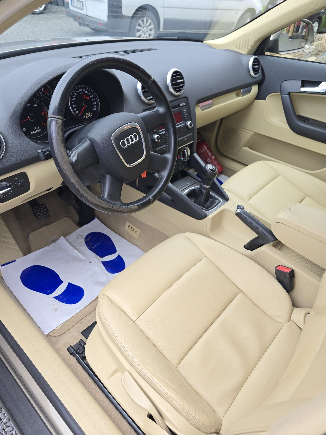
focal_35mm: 23
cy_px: 218
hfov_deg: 58.9
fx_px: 289
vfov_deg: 73.9
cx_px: 163
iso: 40
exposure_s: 1/180
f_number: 1.7
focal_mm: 6.3
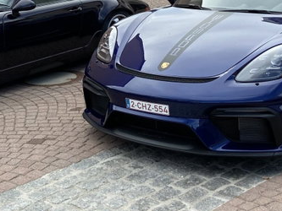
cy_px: -41
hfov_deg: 24.2
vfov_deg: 17.6
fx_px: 652
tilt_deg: +1.0
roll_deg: +0.3
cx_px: 77
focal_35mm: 80
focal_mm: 4.25
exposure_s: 1/816
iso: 32
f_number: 1.8
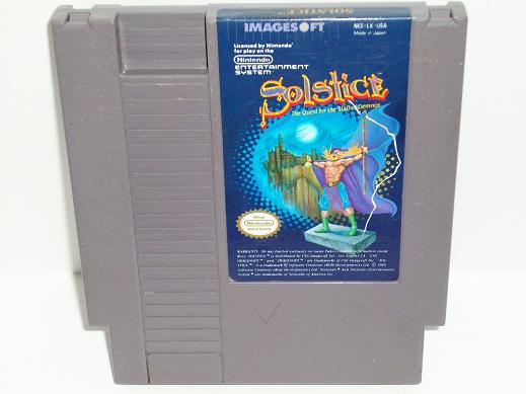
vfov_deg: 19.1
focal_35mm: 77
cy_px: 197
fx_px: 1170
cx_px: 263
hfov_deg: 25.3
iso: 160
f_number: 4.2
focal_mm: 12.8
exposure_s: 1/71.5
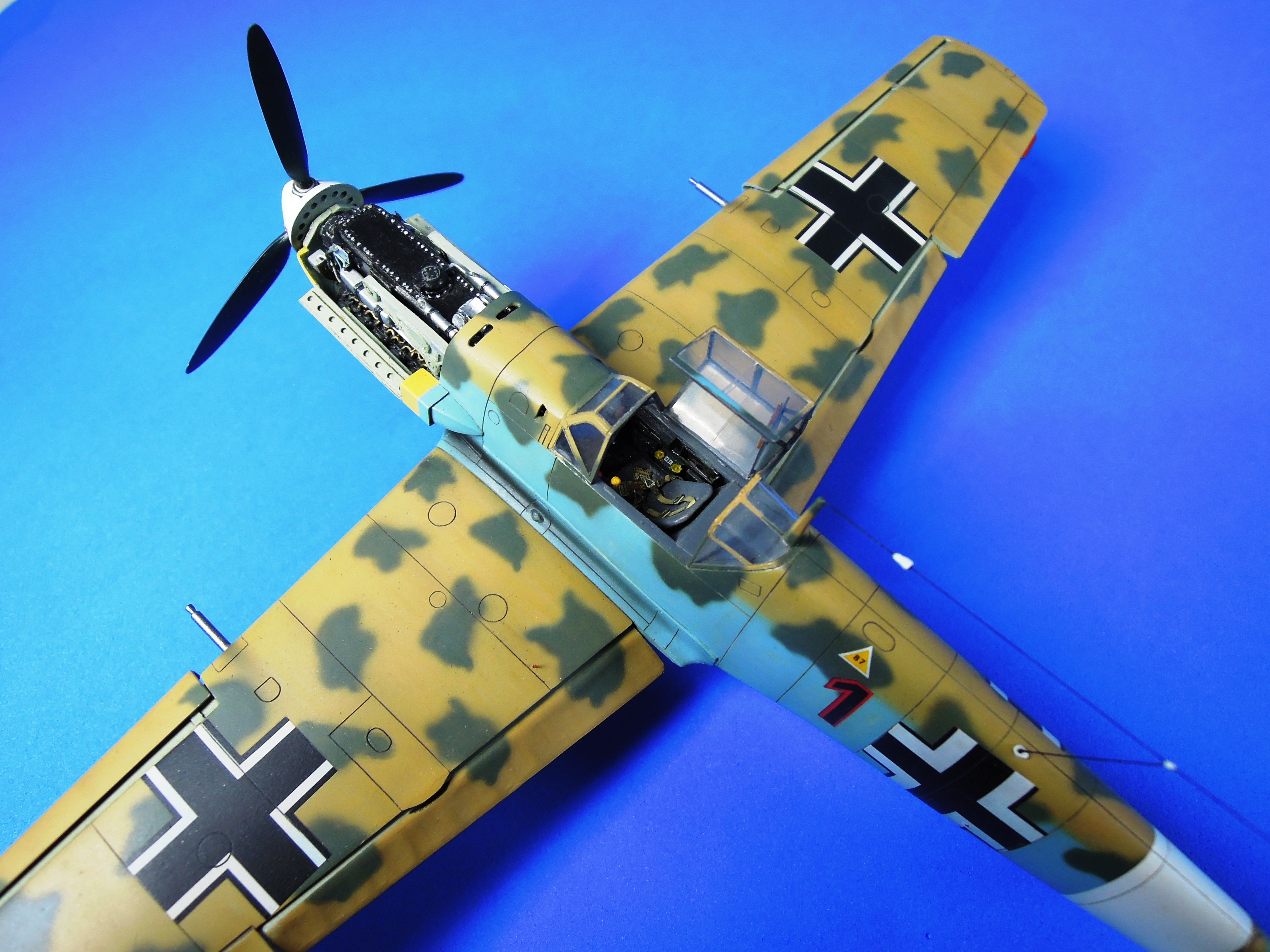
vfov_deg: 56.8
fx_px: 881
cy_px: 476
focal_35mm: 24
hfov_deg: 71.6
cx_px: 635
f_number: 2.8
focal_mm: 4.3
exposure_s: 1/40
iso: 160
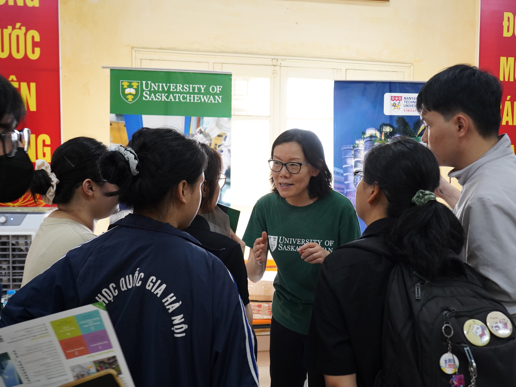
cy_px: 204
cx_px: 300
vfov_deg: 37.7
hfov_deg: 48.8
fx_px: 566
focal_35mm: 38
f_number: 5.6
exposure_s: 1/125
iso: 4000
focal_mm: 30
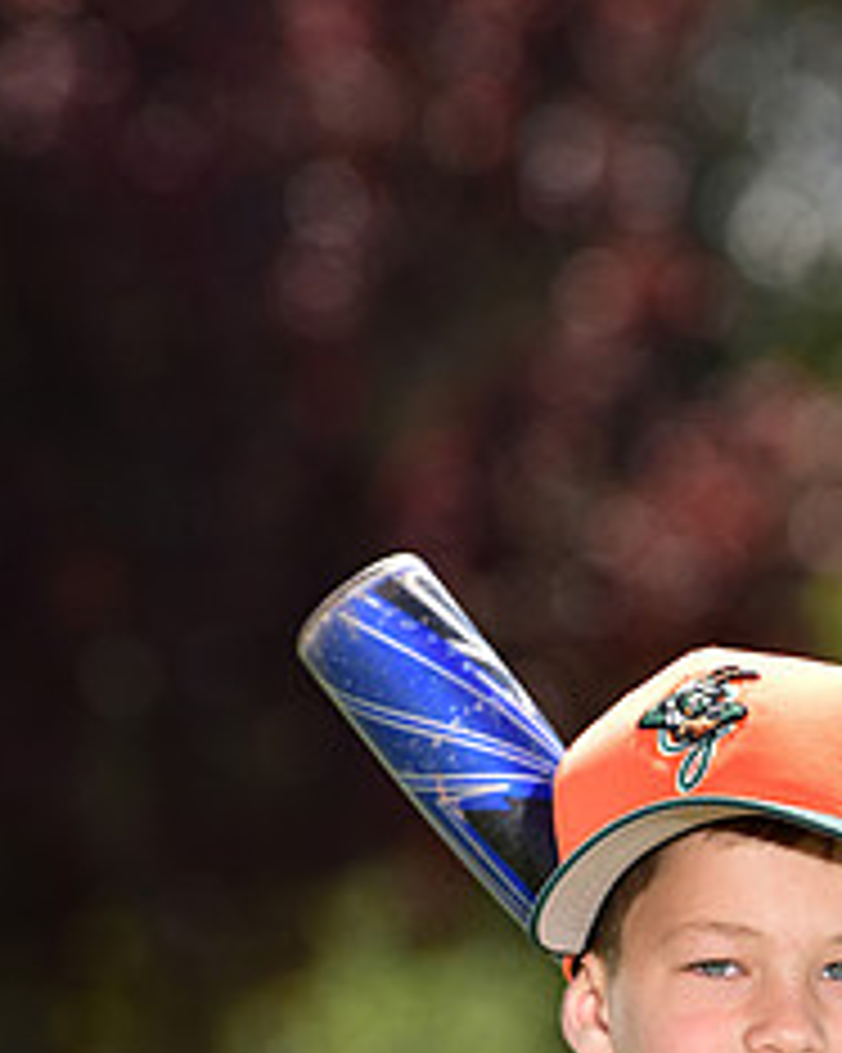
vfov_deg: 4.2
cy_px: 1264
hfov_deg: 3.3
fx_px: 14494
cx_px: 795
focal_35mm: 465
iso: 80
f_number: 5
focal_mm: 200
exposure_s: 1/250
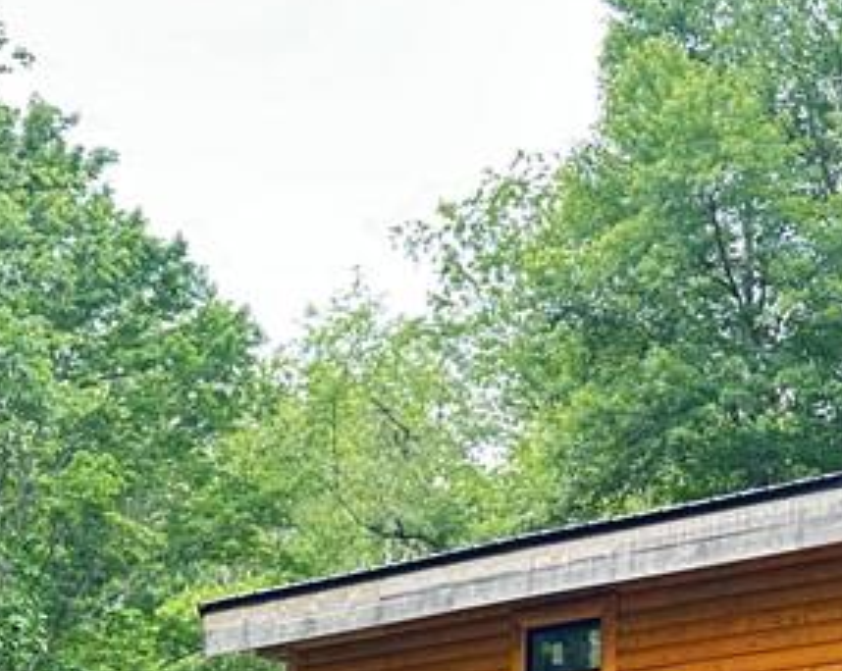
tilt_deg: +7.9
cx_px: 827
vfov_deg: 17.5
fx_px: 2090
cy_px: 759
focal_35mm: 84
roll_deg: -0.8
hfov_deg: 22.0
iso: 80
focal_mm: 6.86
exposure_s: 1/212
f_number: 1.78
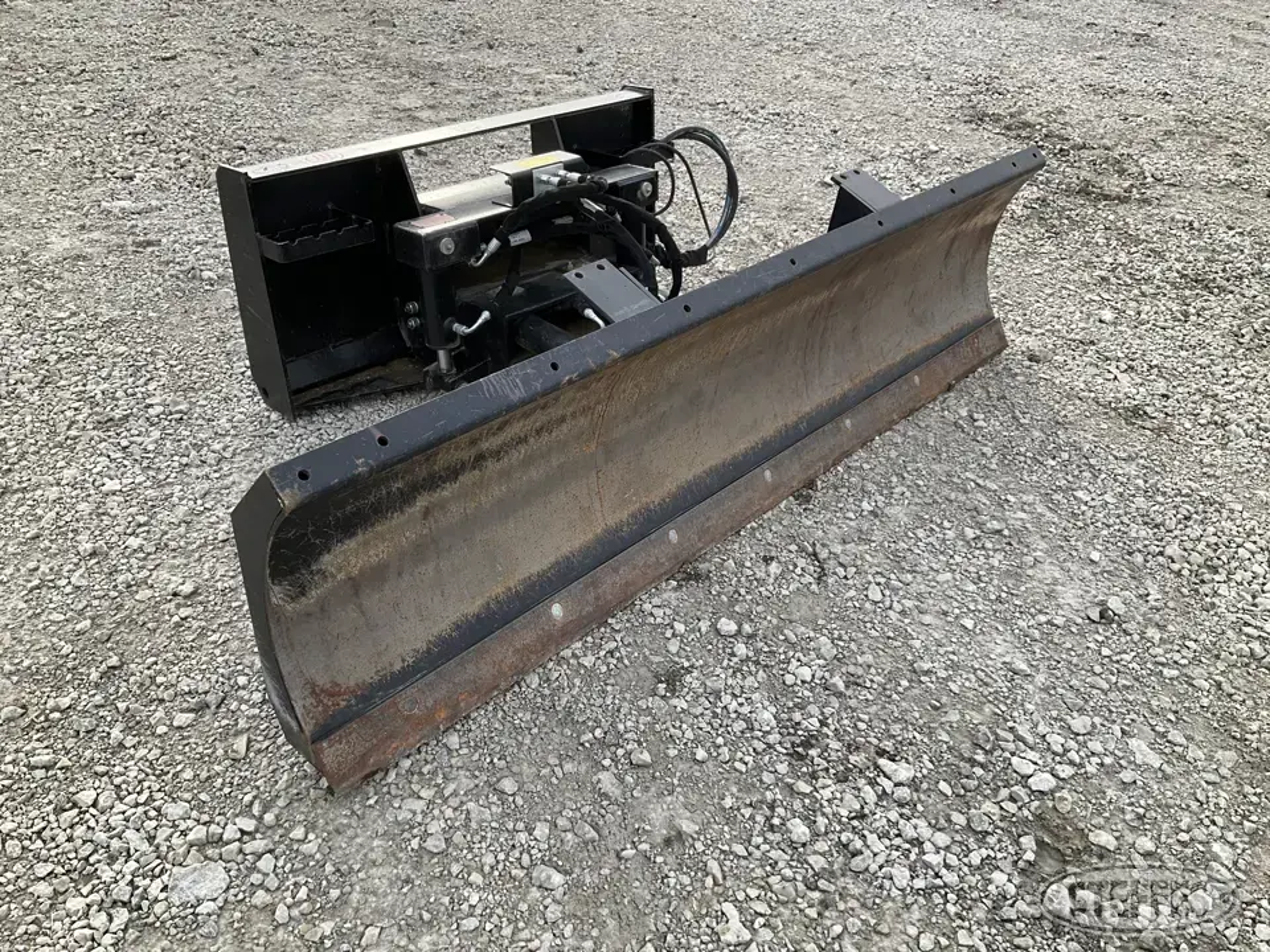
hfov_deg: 61.7
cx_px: 635
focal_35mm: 29
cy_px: 476
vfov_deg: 48.2
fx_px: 1064
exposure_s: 1/435
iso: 25
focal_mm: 3
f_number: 1.8
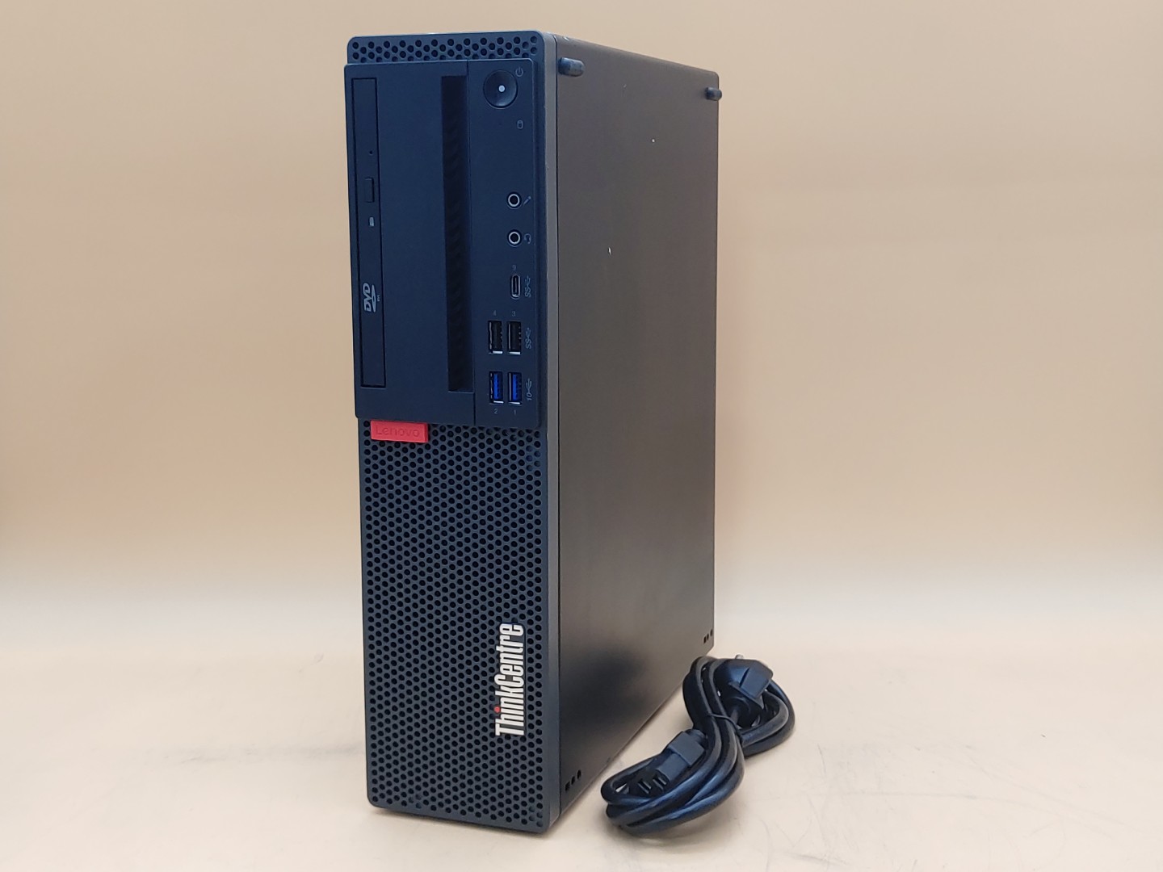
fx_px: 1478
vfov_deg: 32.9
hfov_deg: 42.9
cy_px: 436
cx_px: 582
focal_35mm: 44
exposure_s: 1/120
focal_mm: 4.36
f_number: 1.8
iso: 50
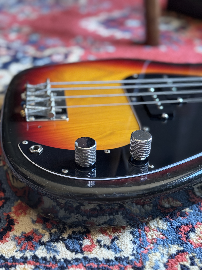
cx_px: 101
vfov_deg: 39.7
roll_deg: -0.1
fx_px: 373
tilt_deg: -31.9
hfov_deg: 30.3
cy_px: 135
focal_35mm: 48
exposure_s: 1/51
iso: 250
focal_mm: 6.76
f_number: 1.78
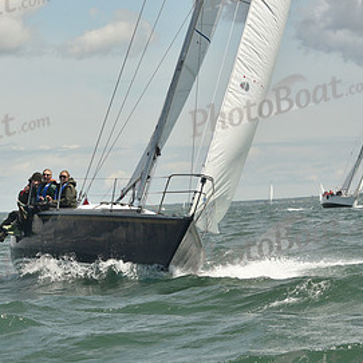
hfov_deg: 7.7
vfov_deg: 7.7
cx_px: 121
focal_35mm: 227
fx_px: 2693
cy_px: 191
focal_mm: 125
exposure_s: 1/800
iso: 320
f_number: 11
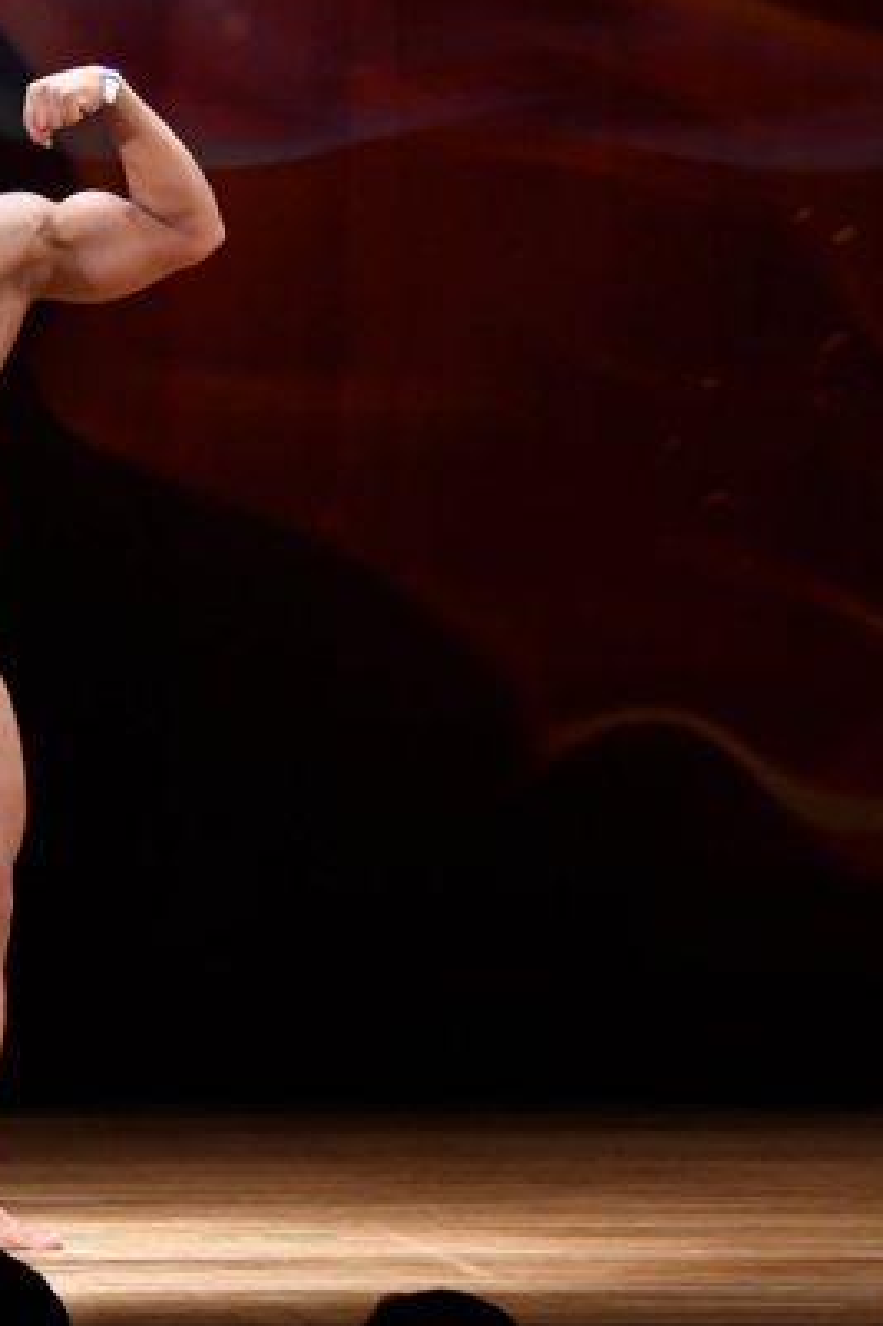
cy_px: 608
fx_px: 15428
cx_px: -233
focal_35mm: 419
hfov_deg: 3.3
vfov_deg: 4.9
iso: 3200
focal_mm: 145
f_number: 5.6
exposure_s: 1/400
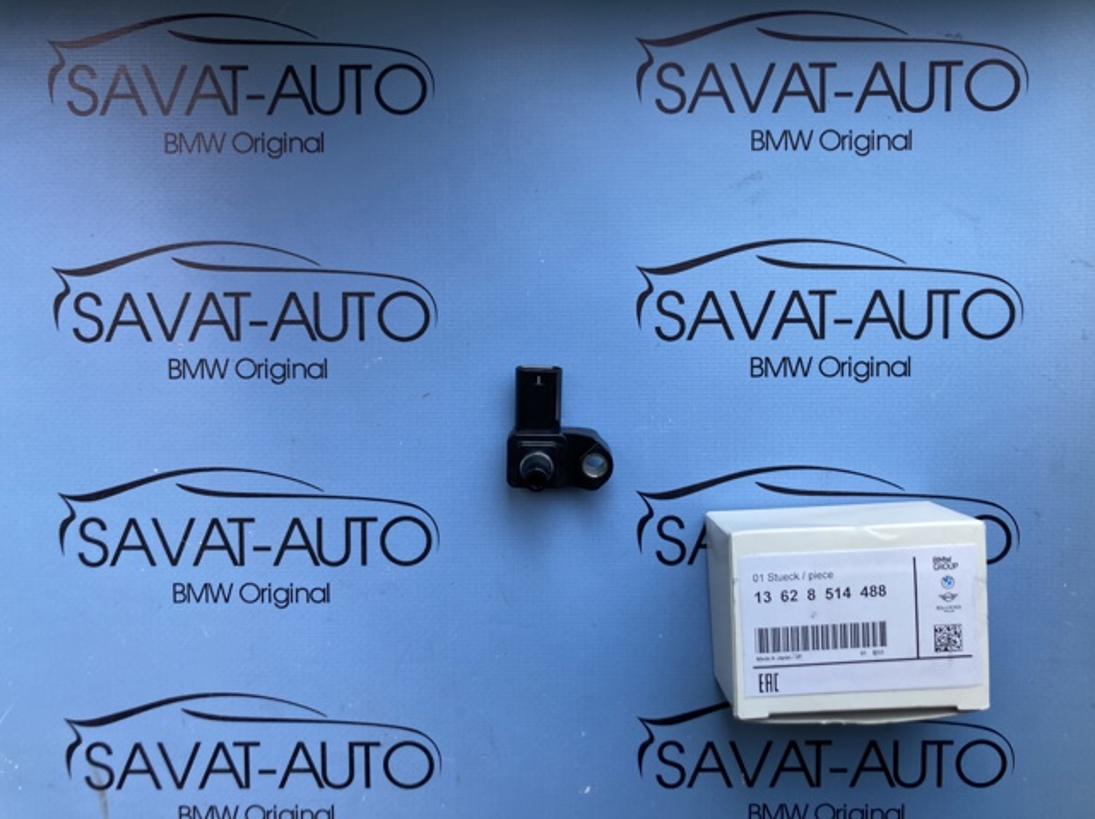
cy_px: 410
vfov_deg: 49.7
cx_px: 548
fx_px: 885
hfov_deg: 63.5
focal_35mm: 28
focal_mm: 3.99
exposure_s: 1/257
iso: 20
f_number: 1.8
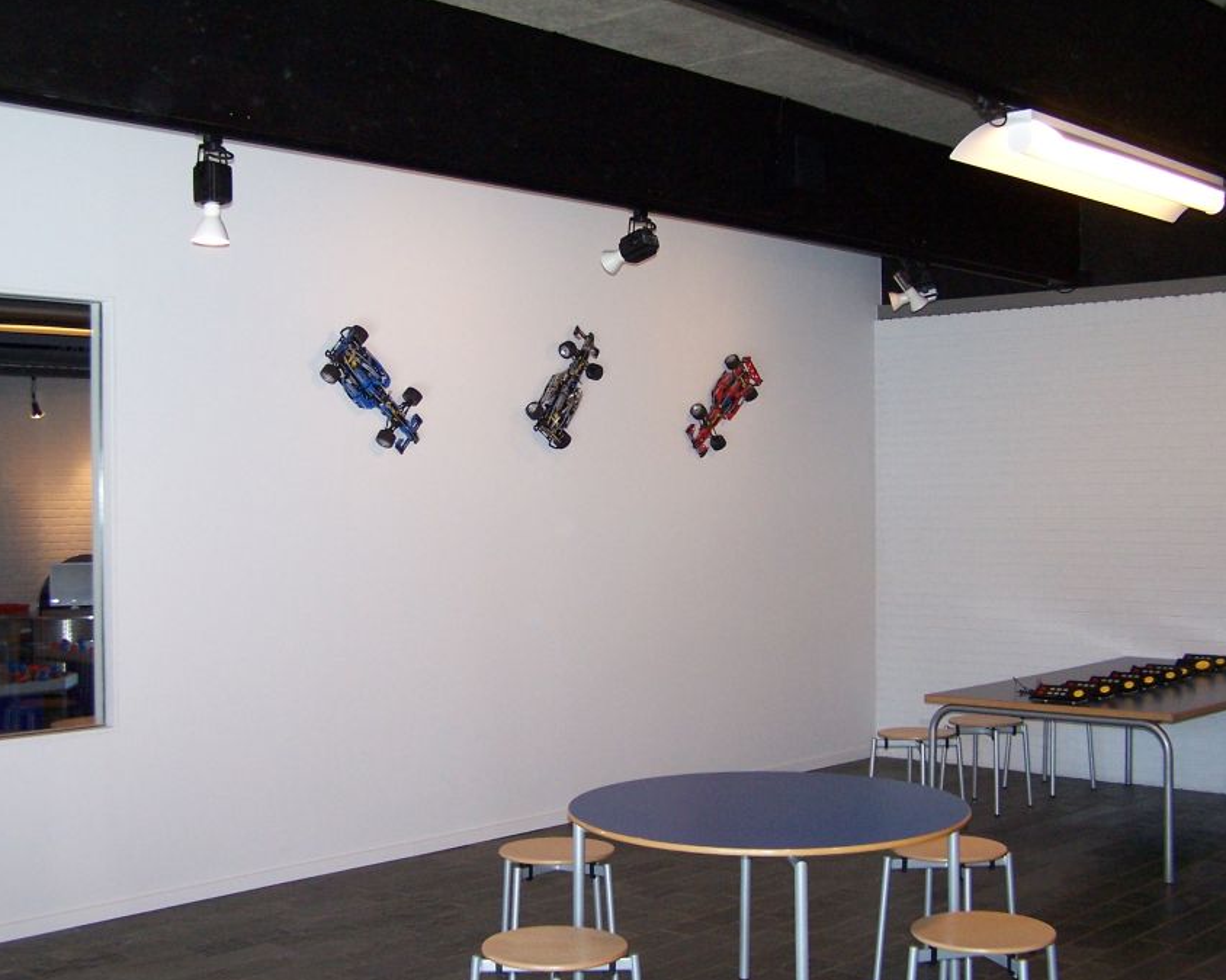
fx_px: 1633
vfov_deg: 33.4
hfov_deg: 41.1
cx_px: 578
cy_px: 502
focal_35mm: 45
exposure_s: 1/60
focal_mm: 6.3
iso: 140
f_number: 2.8
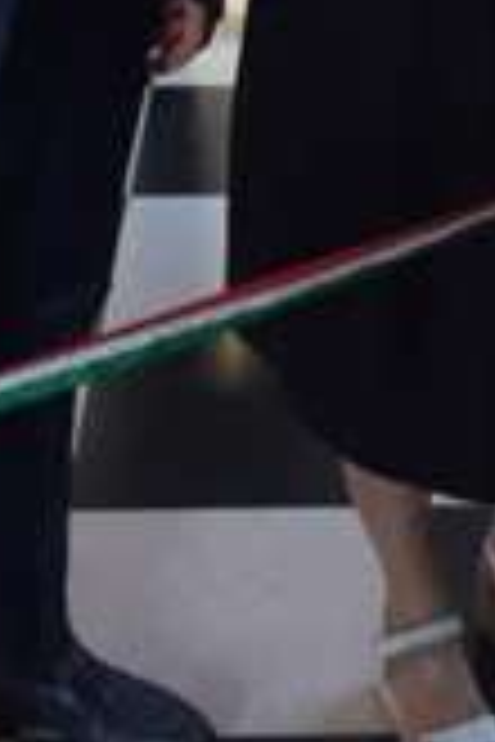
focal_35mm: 117
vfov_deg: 16.2
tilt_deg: -11.3
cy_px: -328
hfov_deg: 11.6
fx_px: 2413
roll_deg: -2.2
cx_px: 504
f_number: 2.2
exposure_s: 1/33
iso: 100
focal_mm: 4.15
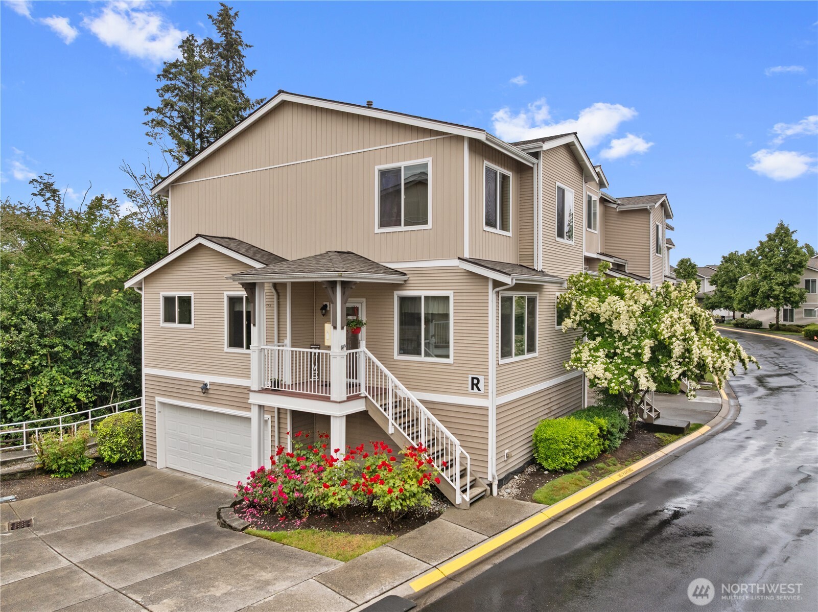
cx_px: 409
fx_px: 567
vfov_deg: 56.7
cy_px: 306
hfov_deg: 71.6
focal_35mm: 24
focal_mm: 12.29
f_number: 2.8
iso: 210
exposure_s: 1/2000
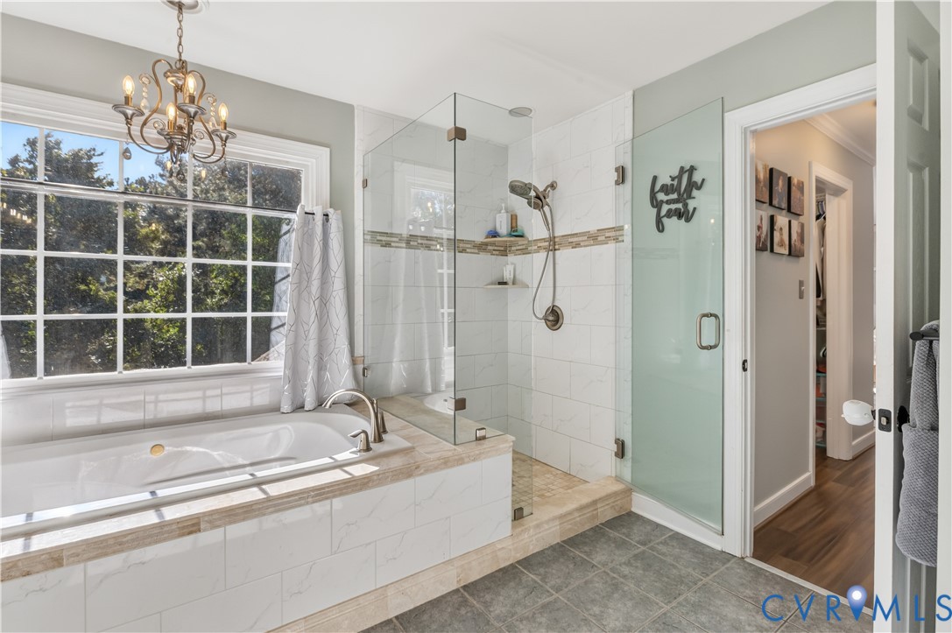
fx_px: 423
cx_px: 476
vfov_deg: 73.7
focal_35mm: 16
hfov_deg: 96.8
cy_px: 316
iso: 2000
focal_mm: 16
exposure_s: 1/200
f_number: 9
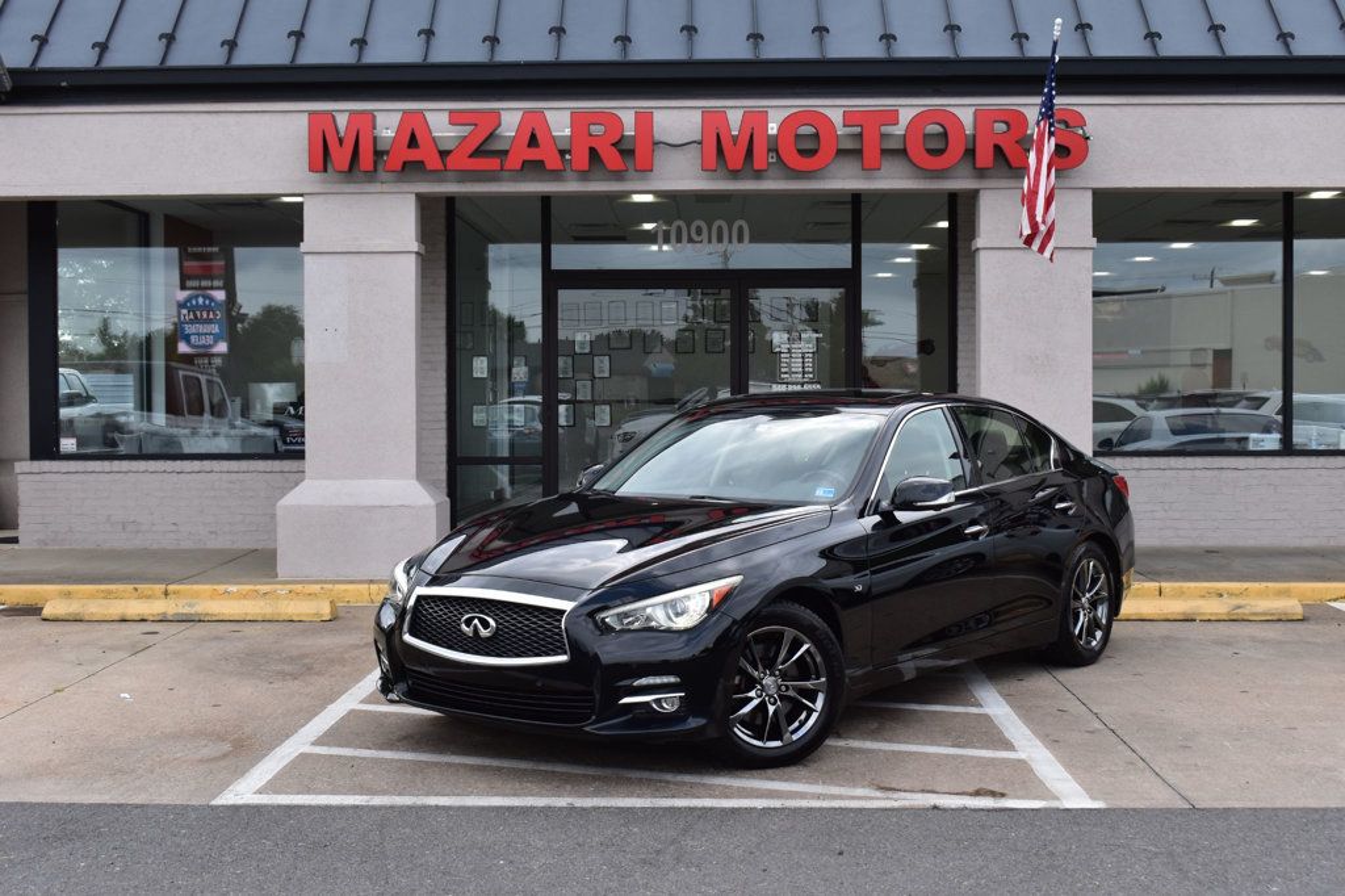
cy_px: 448
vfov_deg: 28.9
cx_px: 672
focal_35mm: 46
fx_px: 1737
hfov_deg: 42.3
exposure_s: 1/250
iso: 400
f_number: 10
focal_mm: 31
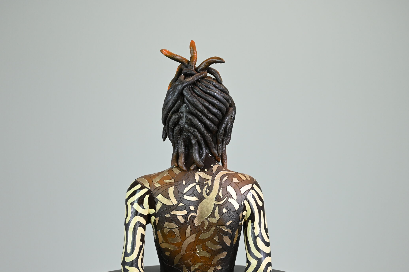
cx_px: 193
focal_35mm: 57
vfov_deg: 23.7
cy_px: 168
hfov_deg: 35.1
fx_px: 647
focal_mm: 46
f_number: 5.6
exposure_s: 1/125
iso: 1000
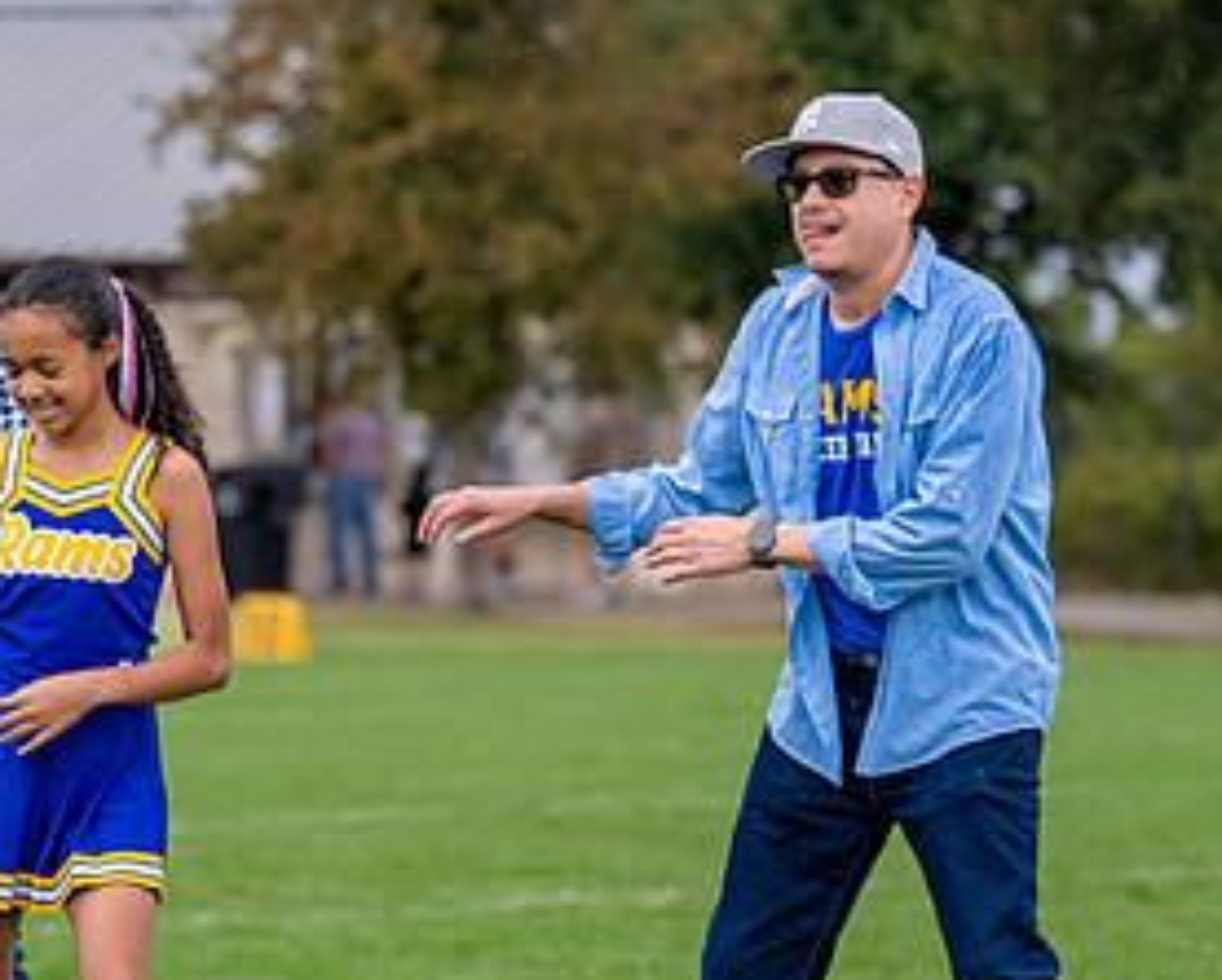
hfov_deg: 6.1
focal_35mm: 318
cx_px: -99
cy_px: 609
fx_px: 11509
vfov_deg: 4.9
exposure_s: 1/1600
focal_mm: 116
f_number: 2.8
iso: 500
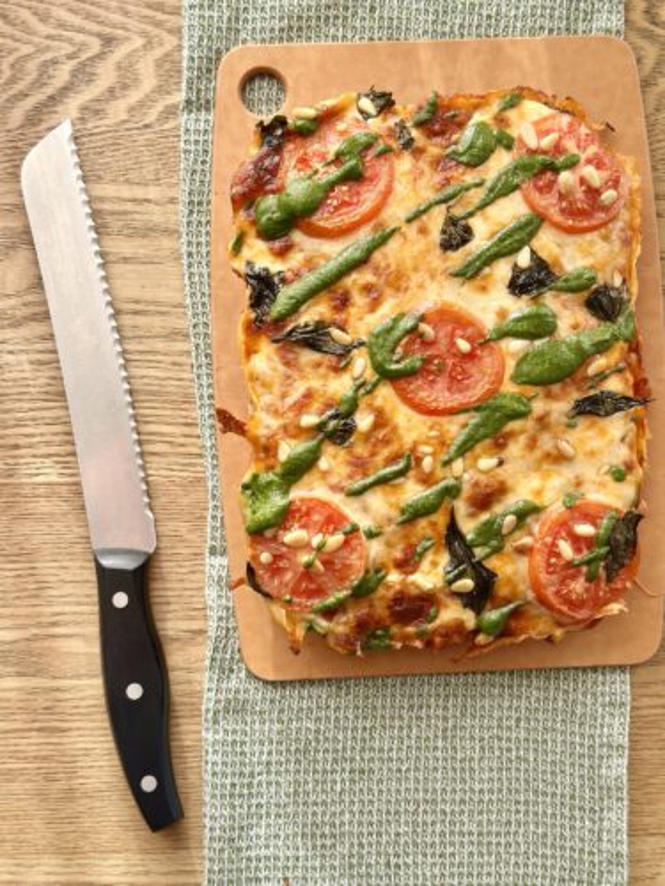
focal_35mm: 48
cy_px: 443
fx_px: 1229
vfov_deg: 39.7
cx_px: 332
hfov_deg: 30.3
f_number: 1.78
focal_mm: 6.86
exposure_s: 1/584
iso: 80
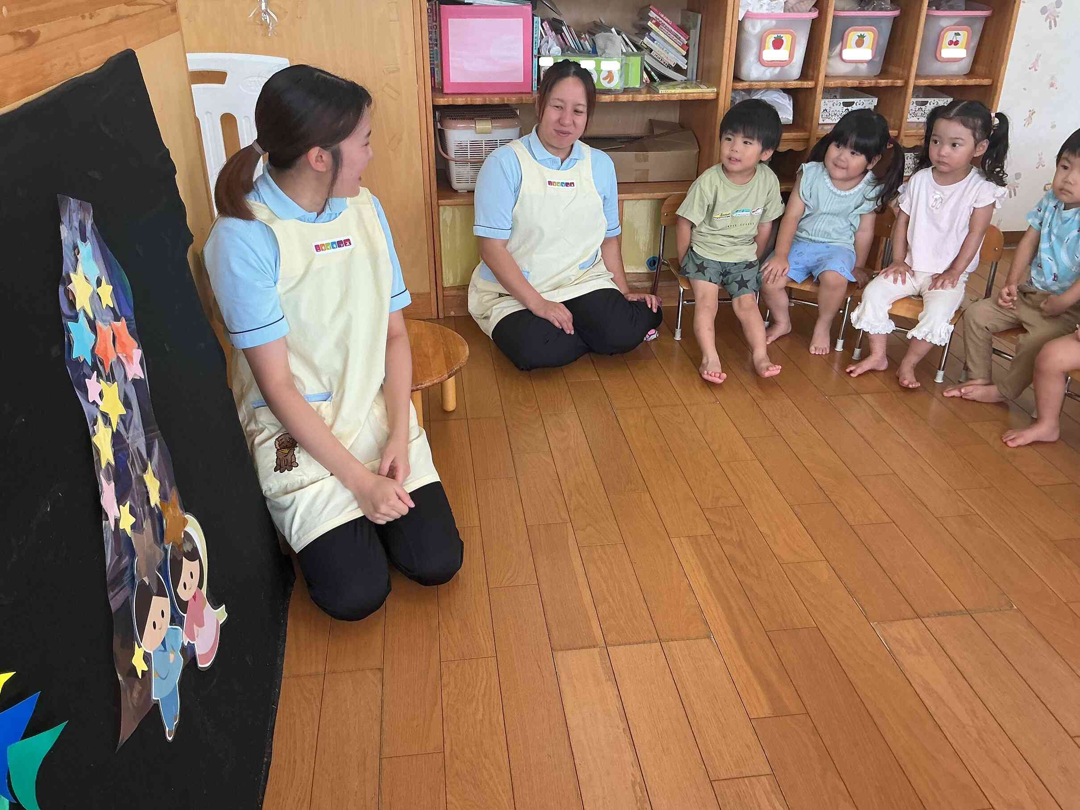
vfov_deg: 48.2
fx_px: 905
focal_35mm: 29
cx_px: 540
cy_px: 405
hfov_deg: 61.7
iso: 64
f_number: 1.8
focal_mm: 3
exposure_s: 1/120
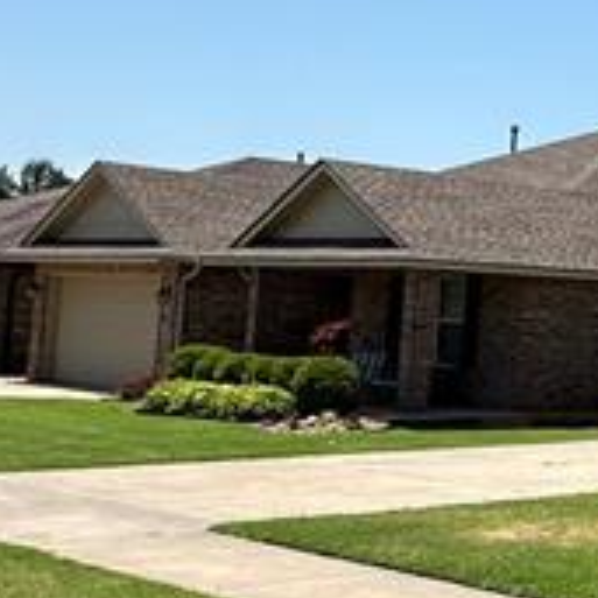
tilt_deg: +3.0
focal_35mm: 74
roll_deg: -2.2
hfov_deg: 16.4
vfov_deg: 23.4
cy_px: 276
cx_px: 1266
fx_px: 1446
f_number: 2.2
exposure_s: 1/1416
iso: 50
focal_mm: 2.22
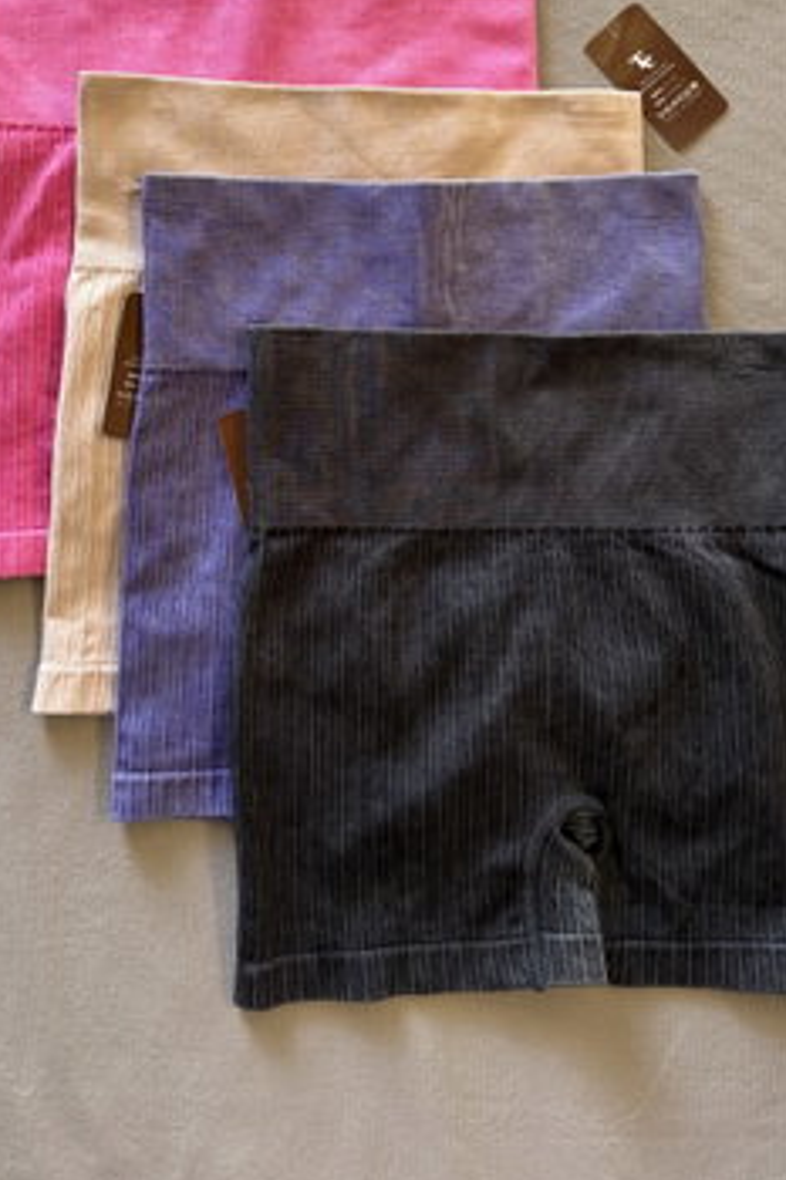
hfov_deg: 34.6
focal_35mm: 38
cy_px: 346
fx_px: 1246
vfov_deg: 49.3
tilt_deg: -85.1
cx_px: 253
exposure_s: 1/72
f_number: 1.78
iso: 200
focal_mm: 6.76
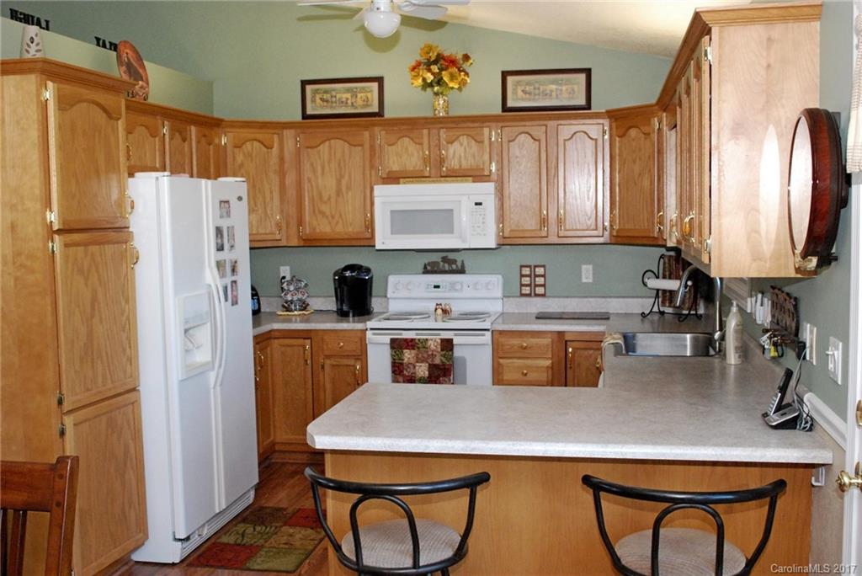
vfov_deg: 36.9
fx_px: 862
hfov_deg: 53.1
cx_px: 431
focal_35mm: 36
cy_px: 288
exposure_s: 1/60
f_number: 9
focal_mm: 24
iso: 1600
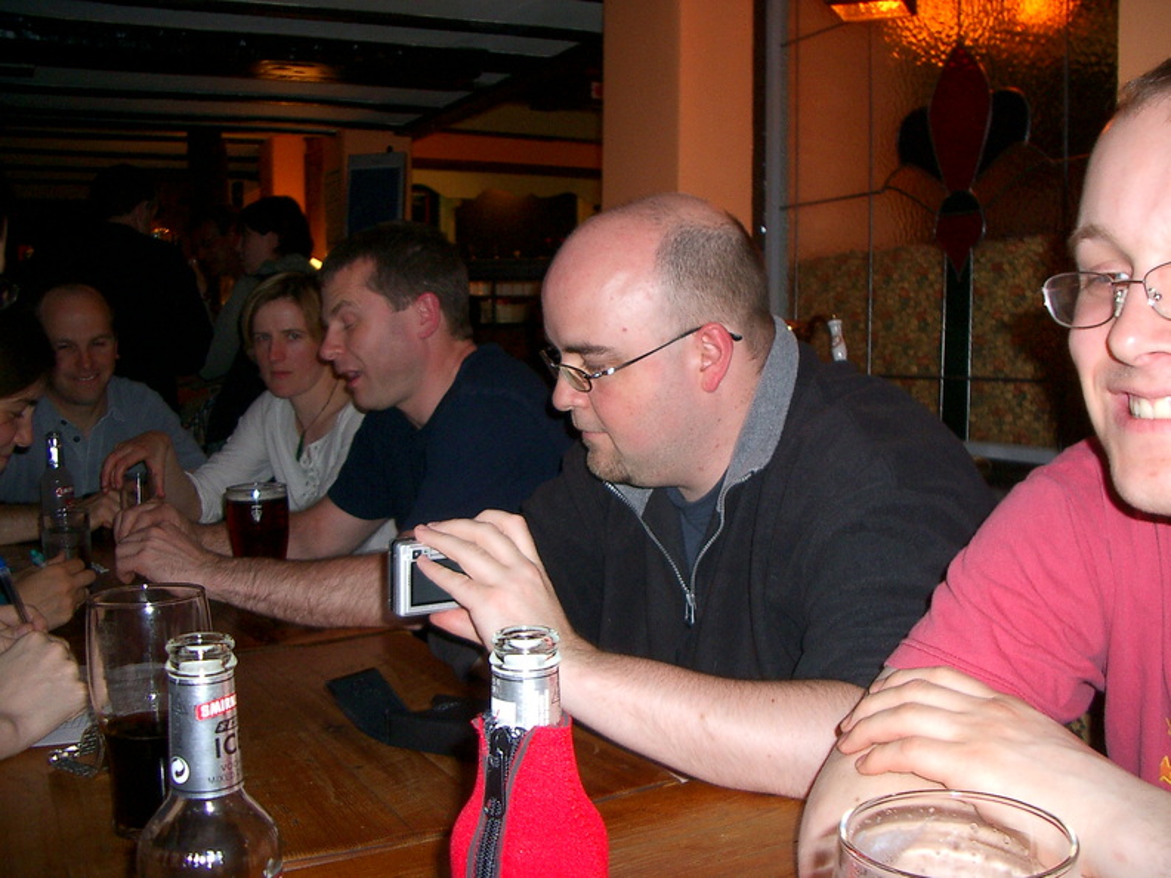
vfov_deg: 40.7
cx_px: 586
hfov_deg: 52.6
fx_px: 1184
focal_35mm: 35
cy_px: 439
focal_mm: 5.8
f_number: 2.6
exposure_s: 1/40
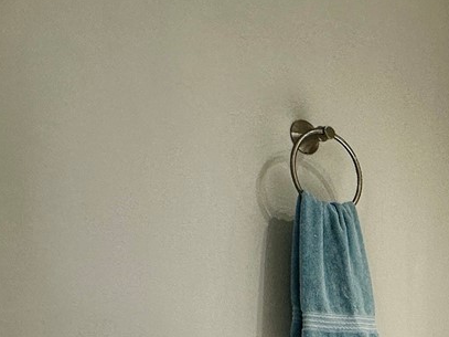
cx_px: 624
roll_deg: -3.1
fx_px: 713
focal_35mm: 55
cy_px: 524
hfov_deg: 27.4
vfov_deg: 21.6
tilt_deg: -12.7
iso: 80
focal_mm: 2.22
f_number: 2.2
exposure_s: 1/120
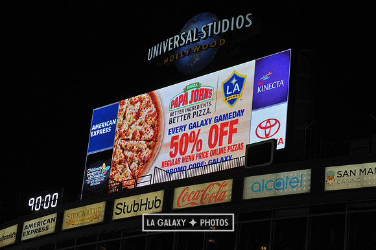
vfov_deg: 13.9
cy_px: 125
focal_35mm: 98
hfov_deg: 20.8
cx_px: 188
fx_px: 1023
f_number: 10
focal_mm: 98
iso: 1600
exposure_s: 1/400
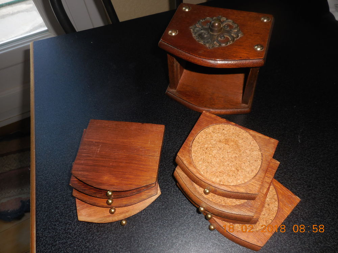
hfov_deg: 69.4
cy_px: 126
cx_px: 169
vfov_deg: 54.9
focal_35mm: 25
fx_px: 244
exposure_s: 1/25
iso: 125
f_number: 3.7
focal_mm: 4.5
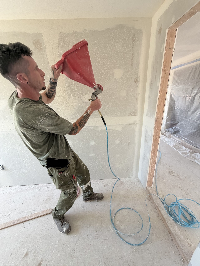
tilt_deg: -18.0
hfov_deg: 85.7
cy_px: 133
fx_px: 108
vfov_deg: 102.1
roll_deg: +2.7
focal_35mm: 14
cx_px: 100
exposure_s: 1/121
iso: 100
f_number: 2.2
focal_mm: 2.22
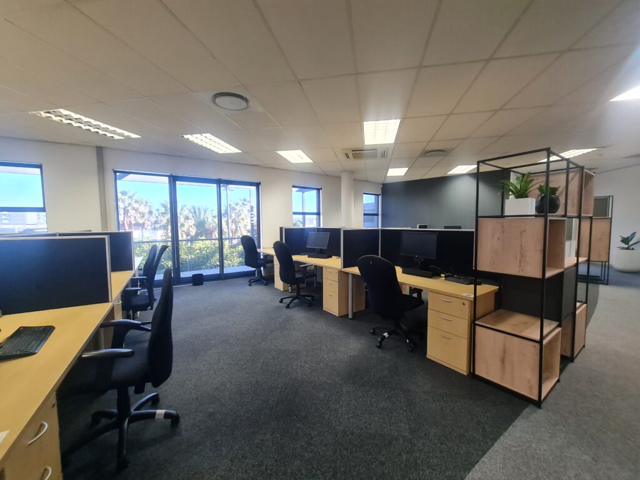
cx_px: 320
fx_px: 240
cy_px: 240
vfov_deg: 89.9
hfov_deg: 106.2
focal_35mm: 13
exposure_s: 1/50
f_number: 2.2
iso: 320
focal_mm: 2.2
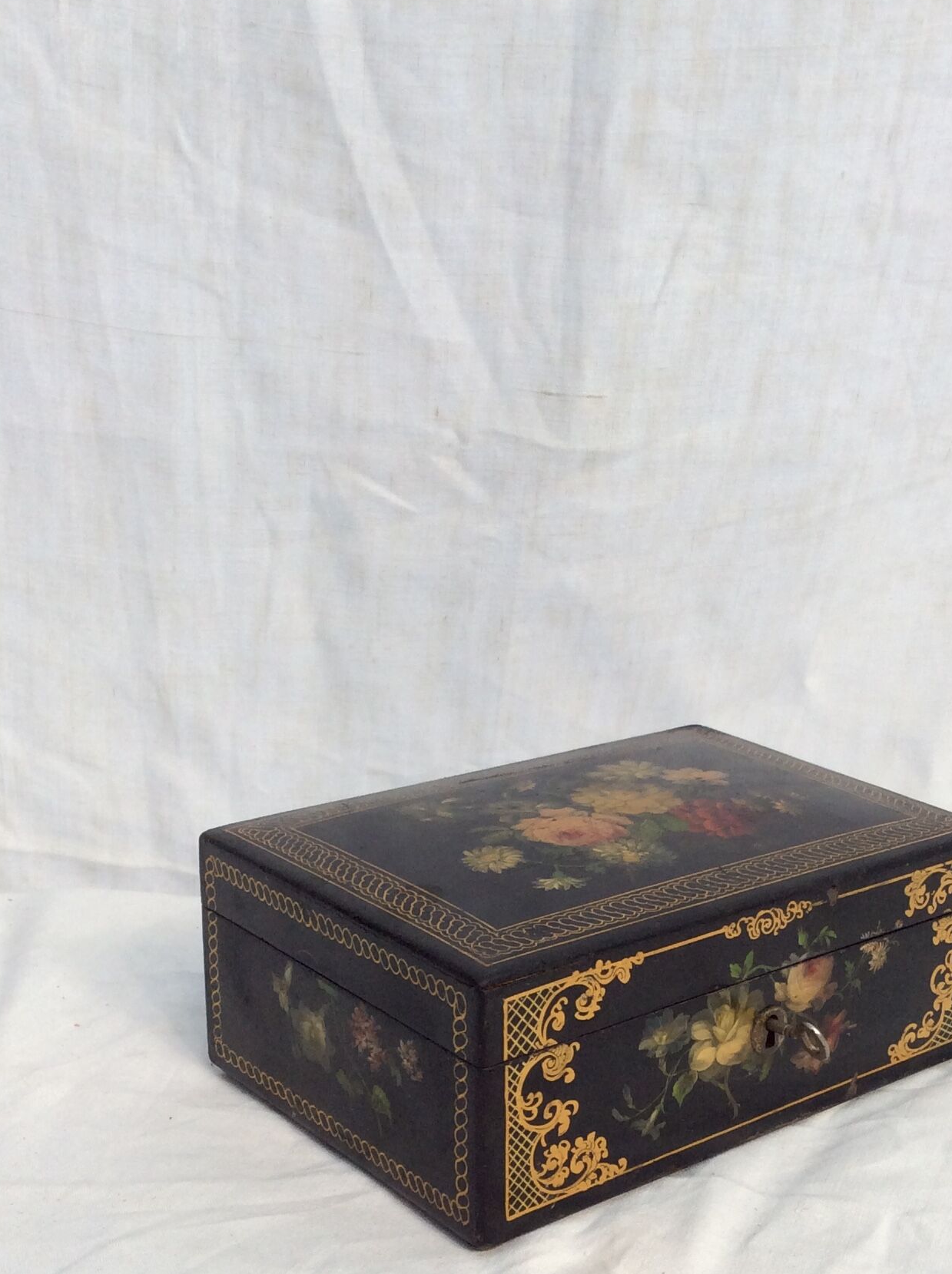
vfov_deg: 37.2
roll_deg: -0.2
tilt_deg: -23.8
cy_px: 971
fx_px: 1838
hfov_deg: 28.9
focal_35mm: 50
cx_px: 592
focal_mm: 3.3
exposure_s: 1/149
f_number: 2.4
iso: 32
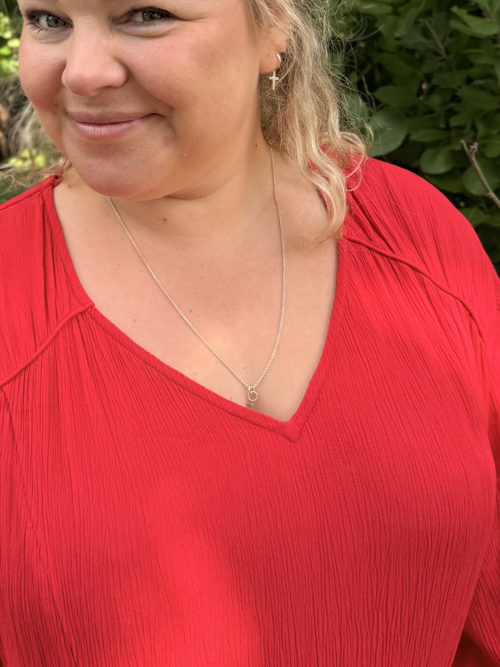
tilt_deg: -1.9
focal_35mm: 48
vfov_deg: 38.8
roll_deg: -2.2
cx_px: 178
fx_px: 924
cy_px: 179
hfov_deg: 30.1
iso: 80
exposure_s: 1/728
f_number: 1.78
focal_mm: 6.76
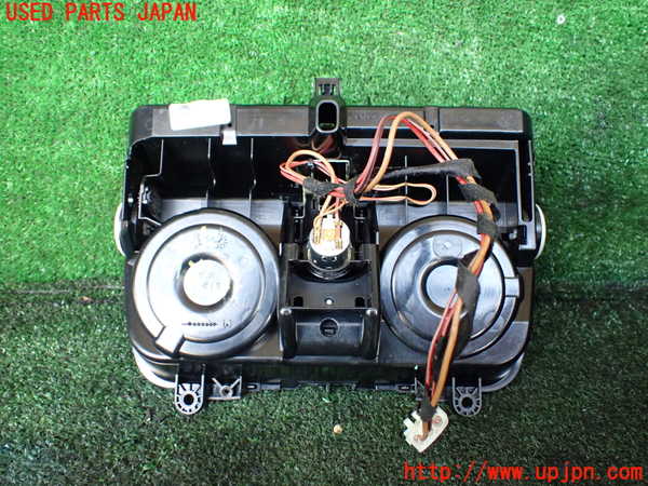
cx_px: 324
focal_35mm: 30
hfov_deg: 60.0
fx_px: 562
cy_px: 243
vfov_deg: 46.8
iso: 800
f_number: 2.3
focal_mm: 5.4
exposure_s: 1/125
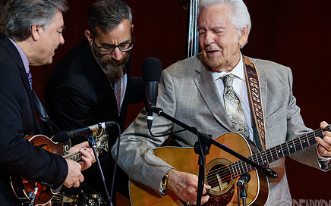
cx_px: 142
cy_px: 79
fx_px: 4283
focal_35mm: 475
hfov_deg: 4.4
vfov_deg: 2.8
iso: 2500
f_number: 5.6
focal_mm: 350
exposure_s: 1/320
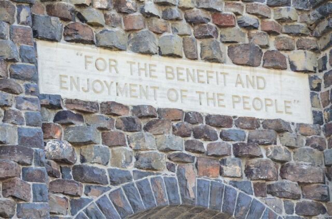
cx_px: 166
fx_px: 1449
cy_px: 110
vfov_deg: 8.7
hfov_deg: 13.1
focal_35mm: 158
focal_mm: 105
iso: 250
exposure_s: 1/60
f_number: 10
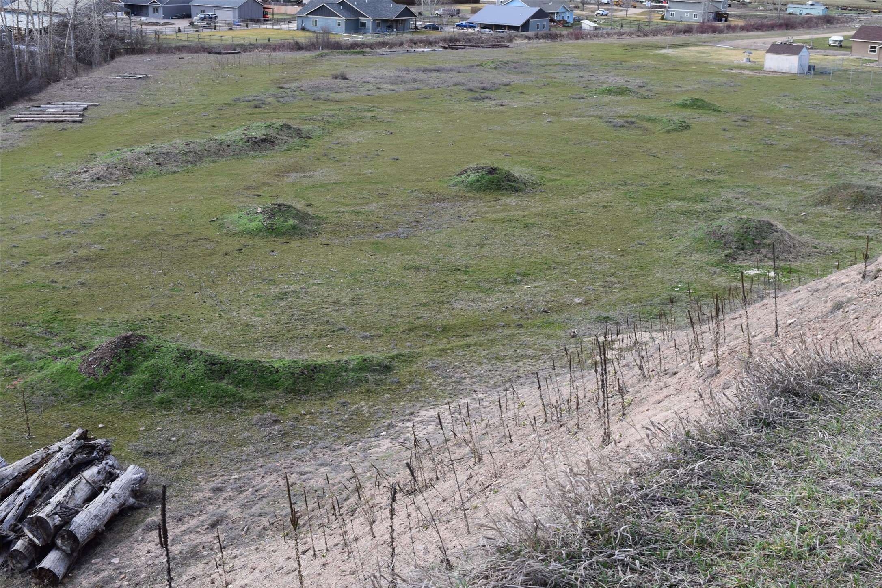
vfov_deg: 29.9
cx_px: 441
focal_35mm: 45
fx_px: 1102
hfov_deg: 43.6
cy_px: 294
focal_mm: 30
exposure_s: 1/200
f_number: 10
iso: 400
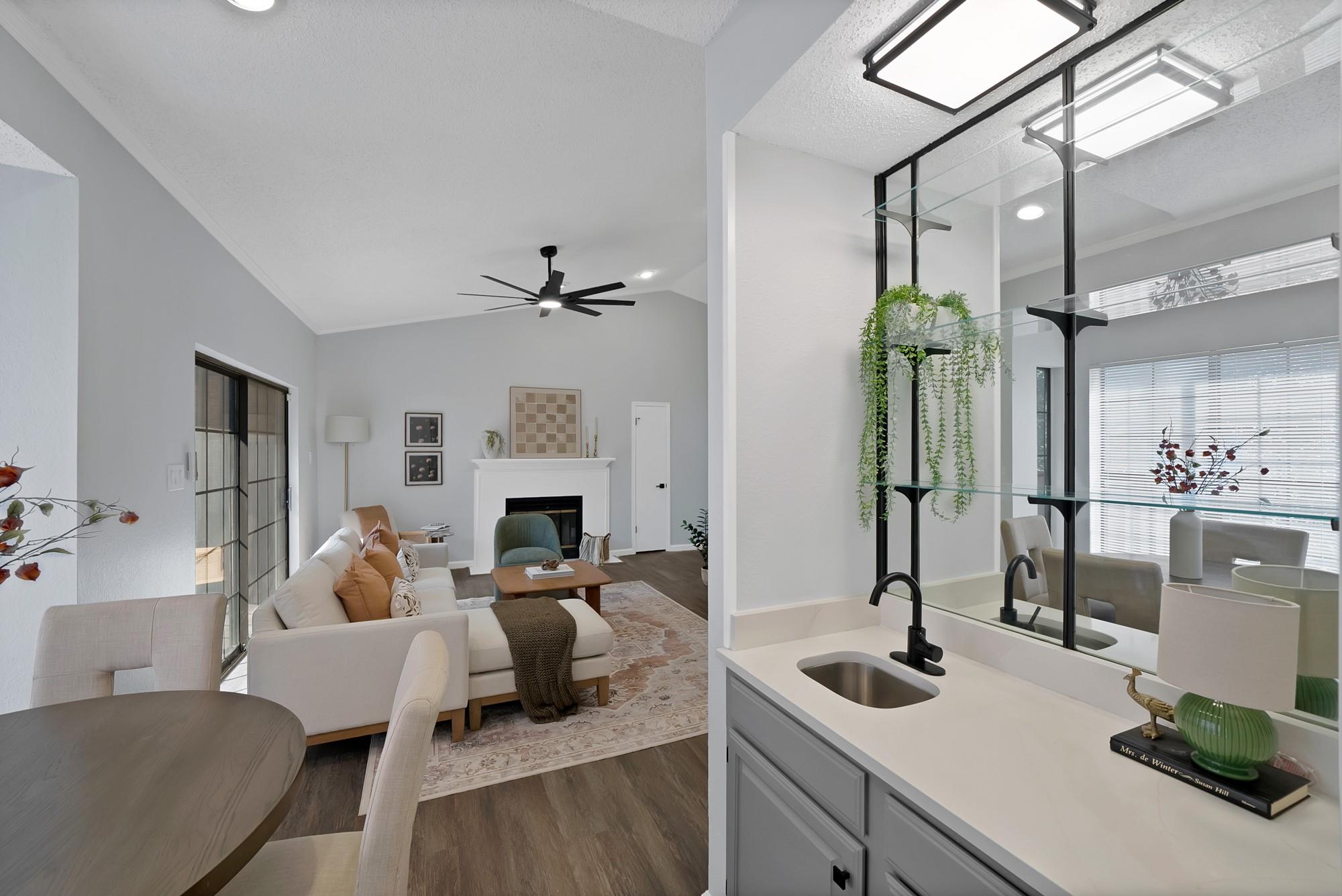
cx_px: 671
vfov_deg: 85.5
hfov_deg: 108.3
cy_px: 448
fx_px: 485
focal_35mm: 13
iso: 640
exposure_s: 1/6
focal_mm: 13
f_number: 9
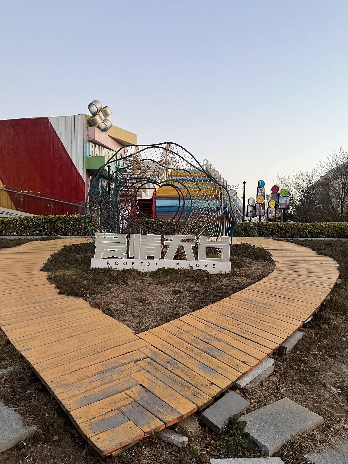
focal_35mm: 26
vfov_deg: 67.3
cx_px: 174
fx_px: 349
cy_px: 232
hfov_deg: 53.1
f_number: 1.6
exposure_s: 1/60
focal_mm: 5.1
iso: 250
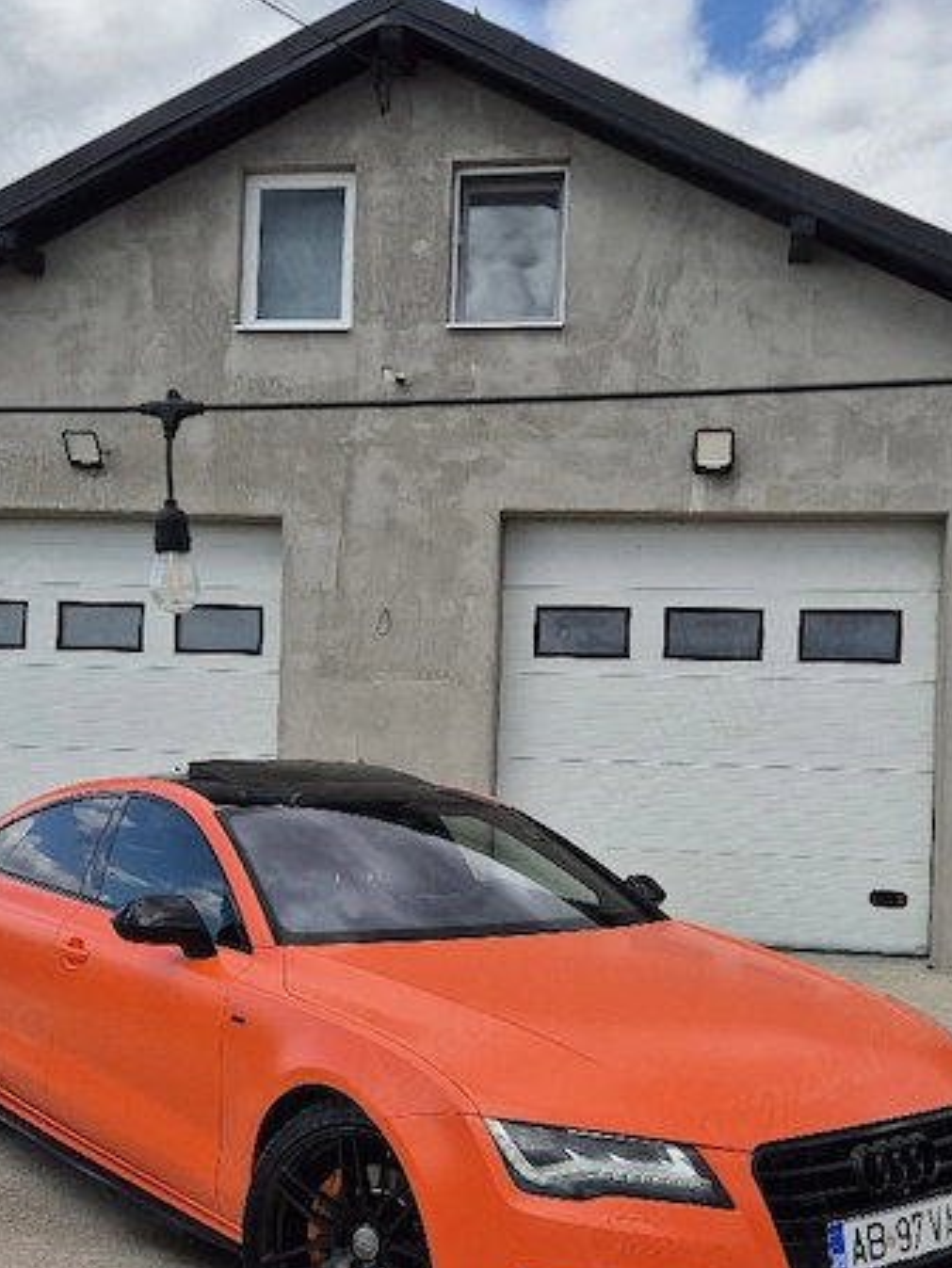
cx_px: 427
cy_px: 757
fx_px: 1503
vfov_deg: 45.5
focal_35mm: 41
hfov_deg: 35.1
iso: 25
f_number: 1.8
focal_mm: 5.4
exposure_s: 1/2500
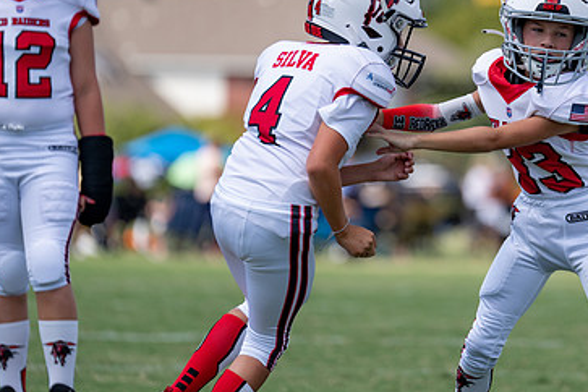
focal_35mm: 345
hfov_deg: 6.0
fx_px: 5635
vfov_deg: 4.0
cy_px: 120
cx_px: 450
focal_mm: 200
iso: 200
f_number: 2.8
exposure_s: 1/2500
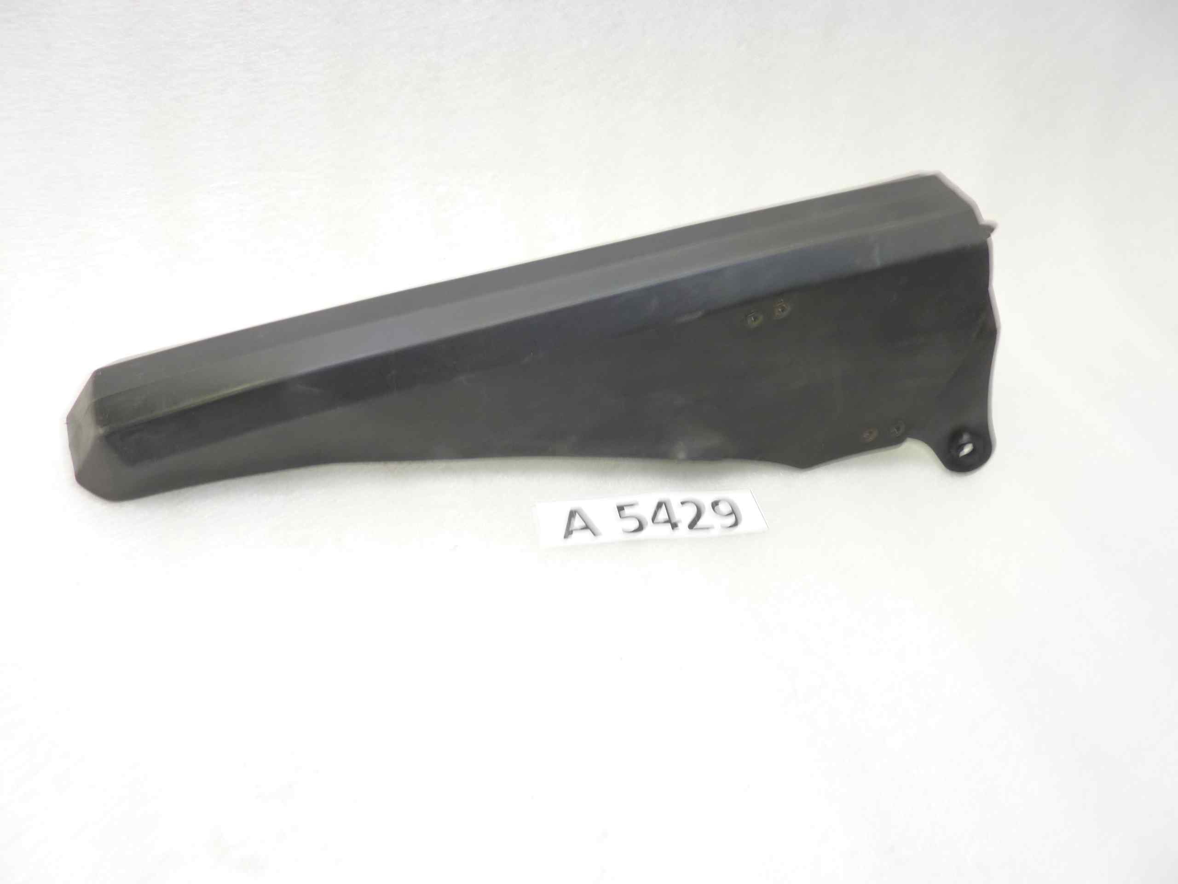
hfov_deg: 69.4
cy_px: 442
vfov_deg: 54.9
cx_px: 589
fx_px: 851
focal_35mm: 25
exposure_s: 1/8
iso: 80
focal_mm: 4.1
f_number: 3.3
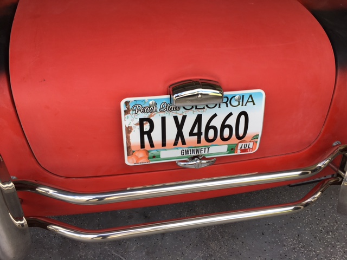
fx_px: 291
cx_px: 174
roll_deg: +0.8
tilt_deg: -27.3
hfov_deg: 61.7
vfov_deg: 48.2
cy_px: 130
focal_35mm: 29
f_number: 2.2
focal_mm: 4.15
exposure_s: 1/277
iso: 25
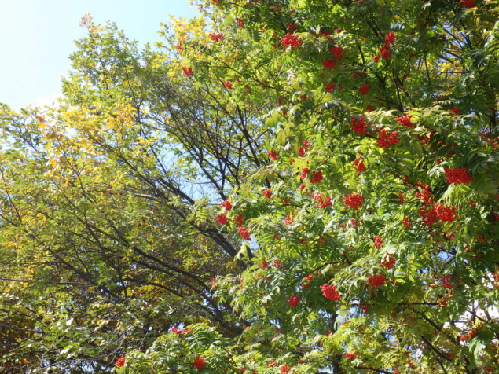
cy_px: 183
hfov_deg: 40.4
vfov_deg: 30.9
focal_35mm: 47
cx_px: 276
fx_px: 677
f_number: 5
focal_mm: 7.5
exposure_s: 1/250
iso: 125
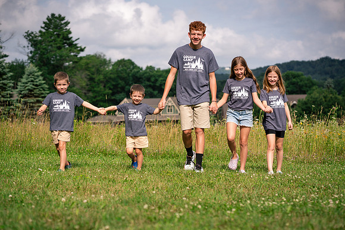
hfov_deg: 23.9
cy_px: 115
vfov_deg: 16.1
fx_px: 815
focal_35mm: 85
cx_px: 172
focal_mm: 85
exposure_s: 1/6400
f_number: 3.5
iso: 400
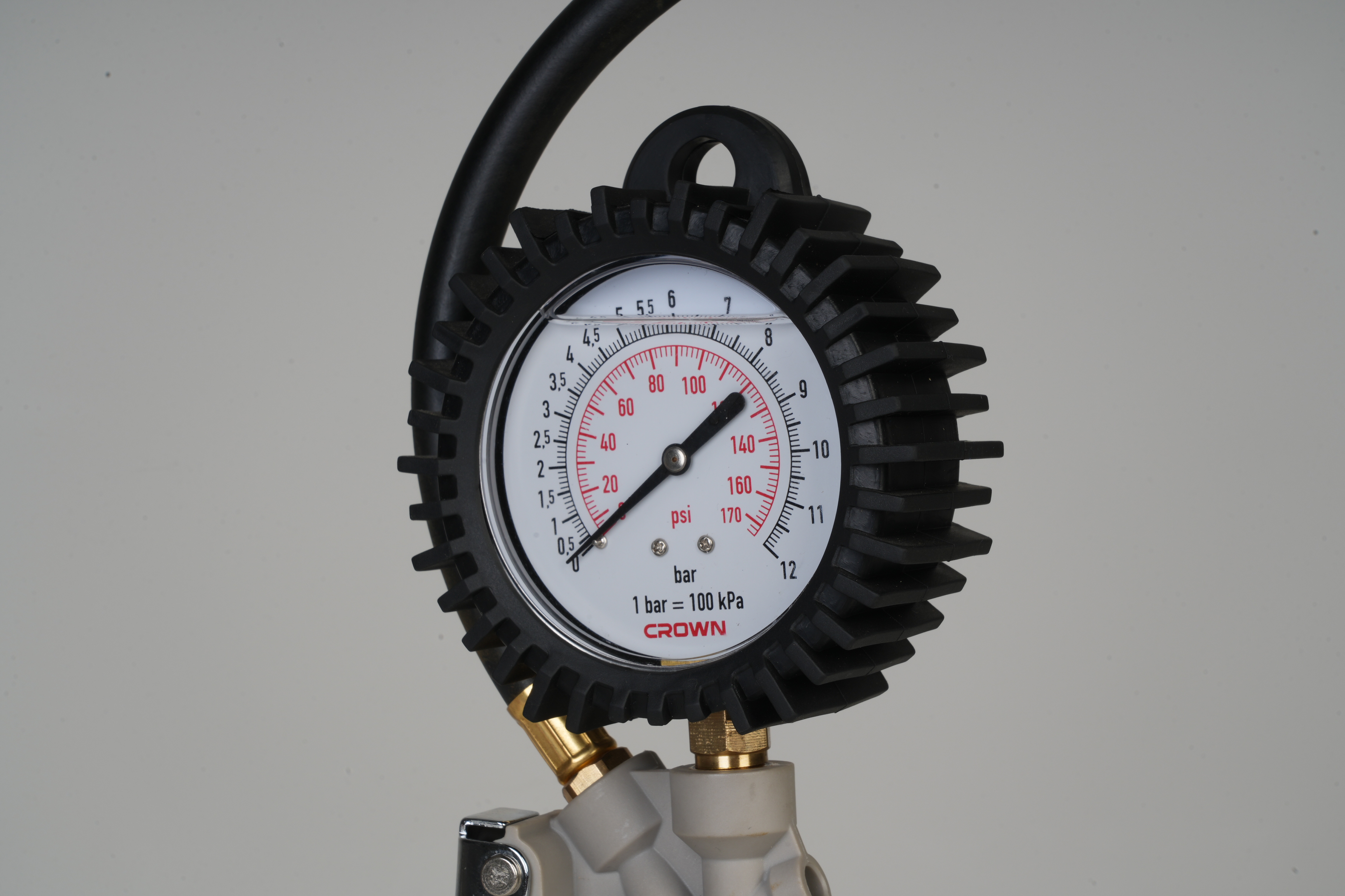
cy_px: 448
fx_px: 3437
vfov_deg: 14.9
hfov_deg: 22.1
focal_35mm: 92
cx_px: 672
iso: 100
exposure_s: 1/125
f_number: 22
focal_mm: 92
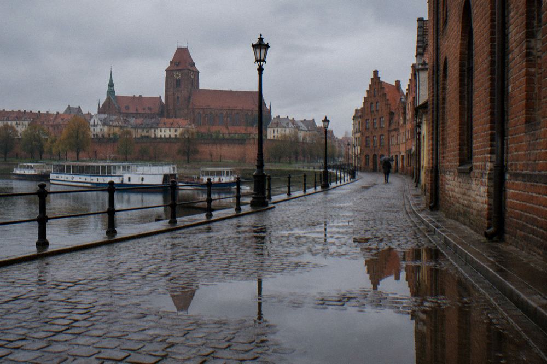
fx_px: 532
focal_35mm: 35
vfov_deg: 37.8
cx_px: 274
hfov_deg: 54.5
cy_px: 182
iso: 320
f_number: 9
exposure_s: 1/200
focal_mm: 35
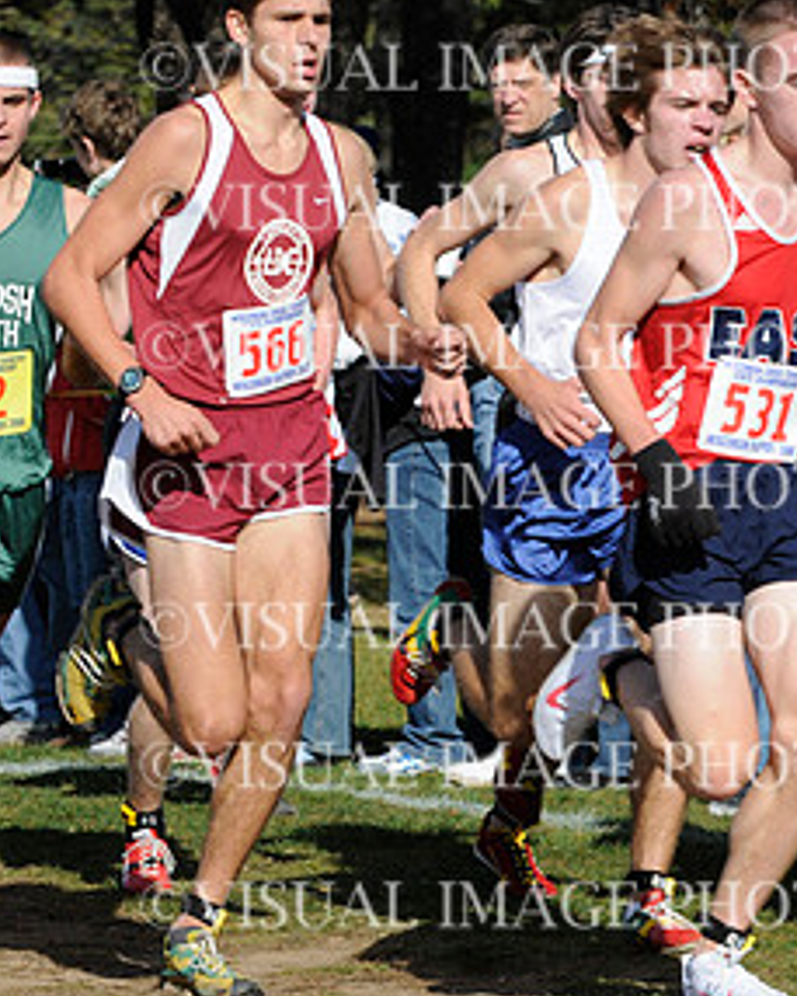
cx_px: 640
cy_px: 416
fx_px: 8810
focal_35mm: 299
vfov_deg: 6.5
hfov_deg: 5.2
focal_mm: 105
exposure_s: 1/640
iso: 200
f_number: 5.6
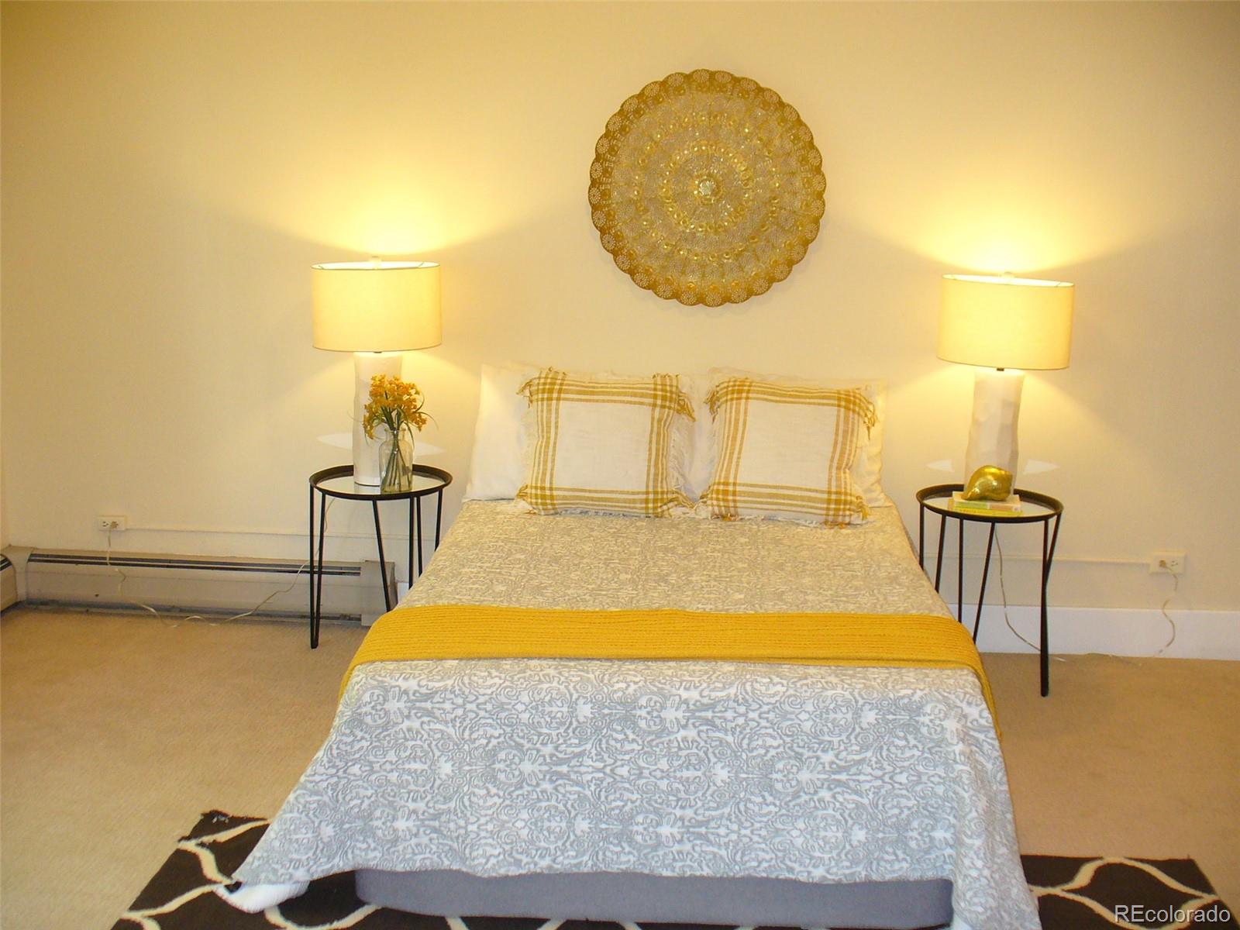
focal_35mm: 37
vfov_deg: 38.7
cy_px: 465
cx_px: 620
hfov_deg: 50.1
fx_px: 1325
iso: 160
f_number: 2.8
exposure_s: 1/30
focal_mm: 6.1
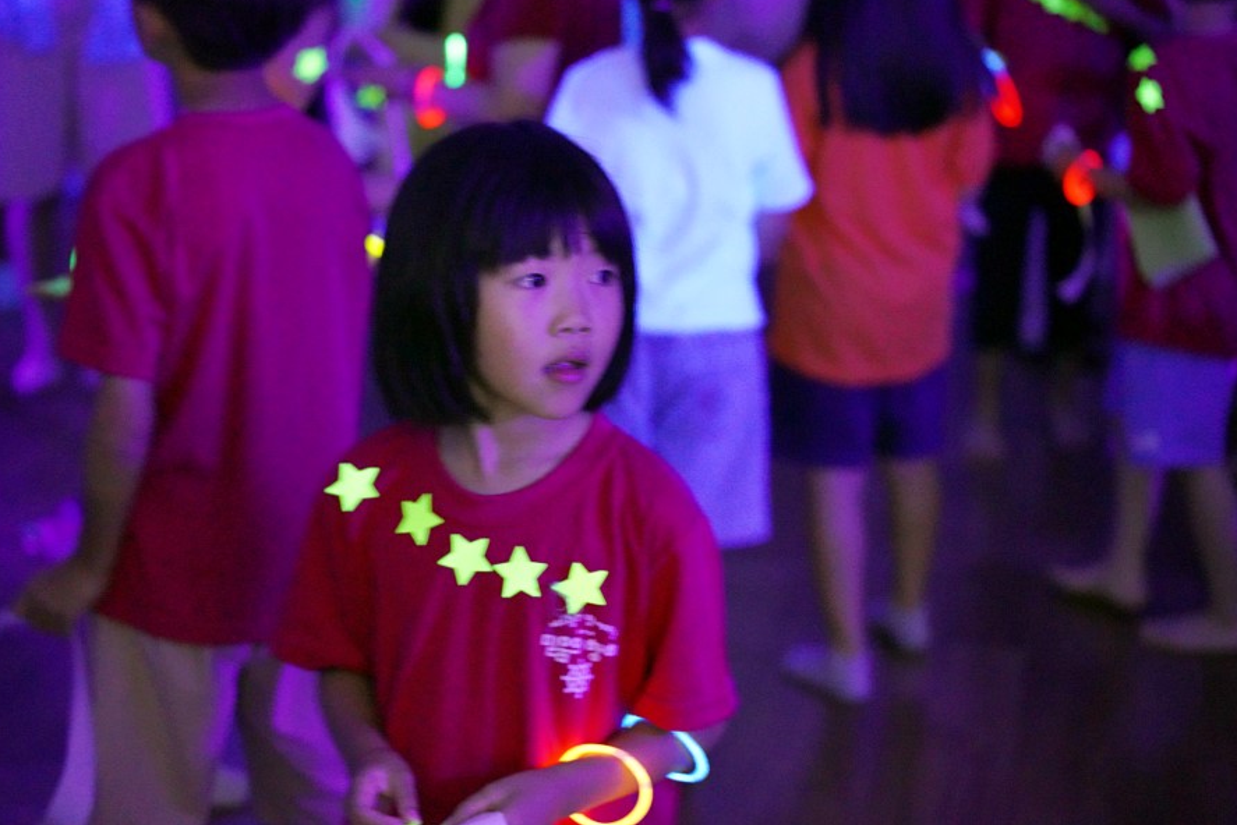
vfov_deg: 19.2
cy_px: 408
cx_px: 615
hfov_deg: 28.4
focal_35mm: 71
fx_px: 2440
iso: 12800
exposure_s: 1/30
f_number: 2.8
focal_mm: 70
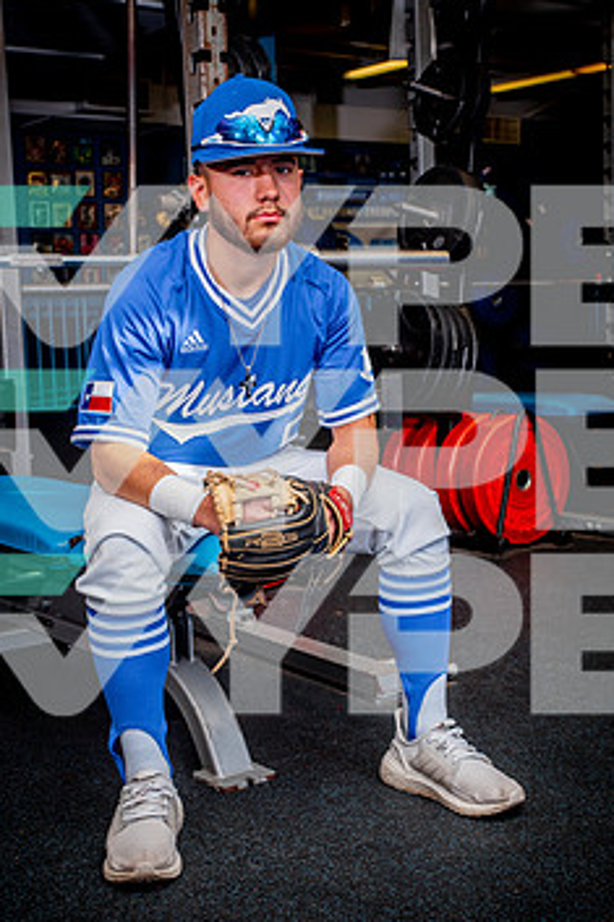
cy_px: 452
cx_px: 324
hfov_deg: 26.5
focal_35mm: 51
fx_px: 1306
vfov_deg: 38.9
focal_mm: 40
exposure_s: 1/125
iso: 160
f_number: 6.3
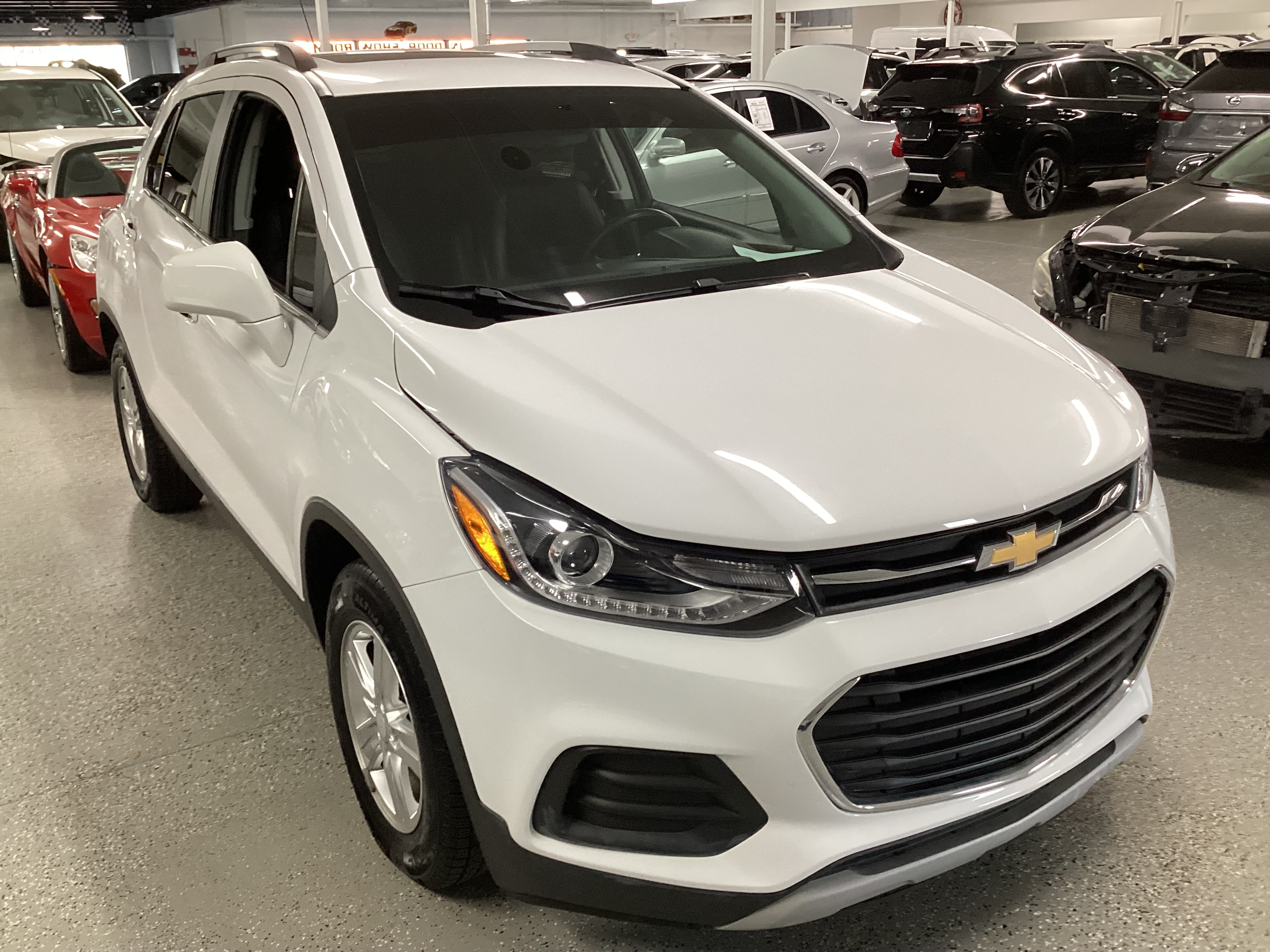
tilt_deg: -20.4
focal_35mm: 31
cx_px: 635
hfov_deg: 58.4
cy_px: 476
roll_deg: +1.1
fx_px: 1137
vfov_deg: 45.4
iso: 125
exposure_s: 1/60
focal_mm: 3.3
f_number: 2.4
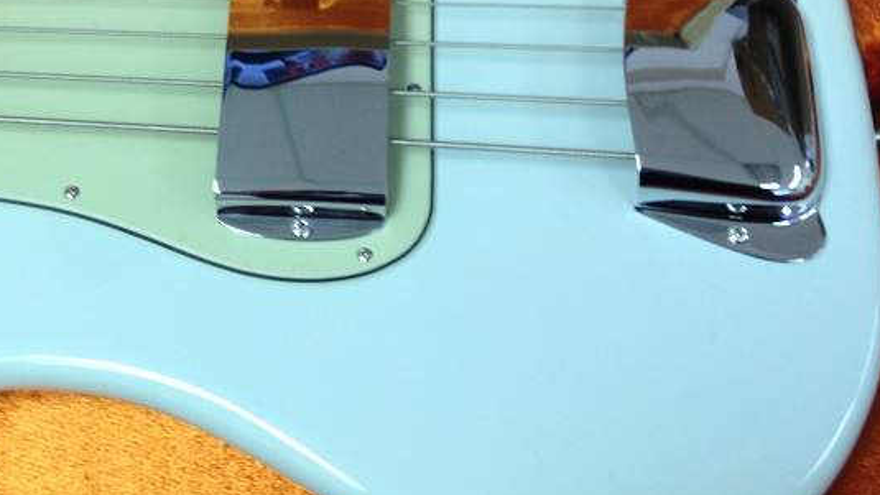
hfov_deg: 28.6
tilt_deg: -58.4
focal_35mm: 73
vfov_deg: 16.4
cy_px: 69
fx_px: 1703
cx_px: 227
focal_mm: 4.28
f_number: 2.4
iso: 50
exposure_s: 1/20
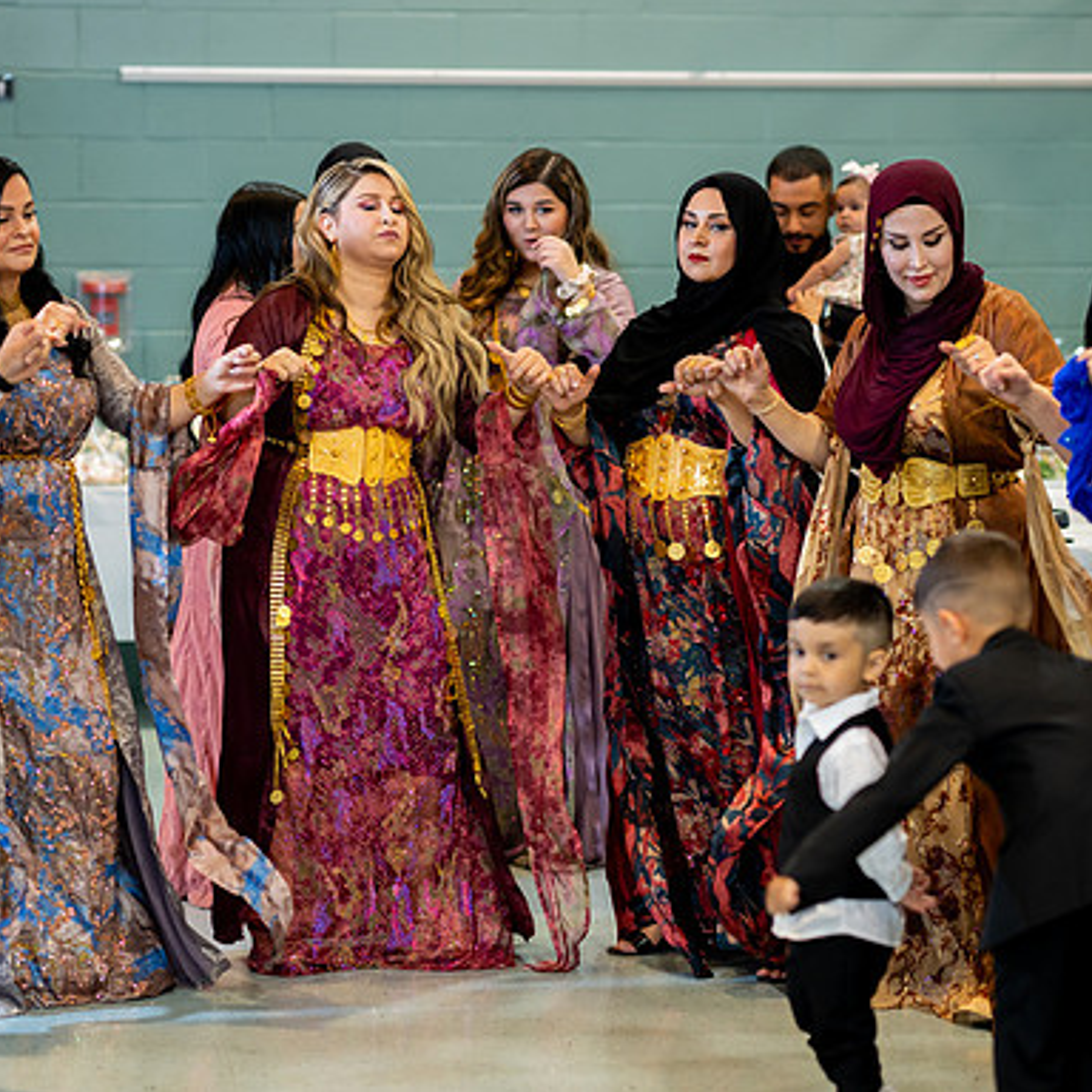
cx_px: 466
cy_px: 545
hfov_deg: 16.0
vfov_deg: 16.0
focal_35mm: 109
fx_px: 3890
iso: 640
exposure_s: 1/200
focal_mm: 85
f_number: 2
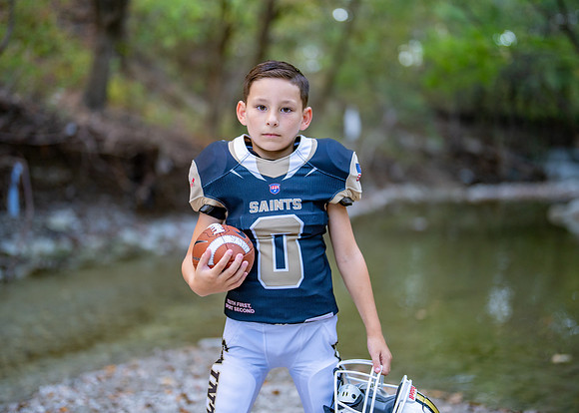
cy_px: 205
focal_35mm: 54
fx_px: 880
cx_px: 275
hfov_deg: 36.4
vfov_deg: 26.4
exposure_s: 1/500
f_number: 1.2
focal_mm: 50
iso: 500
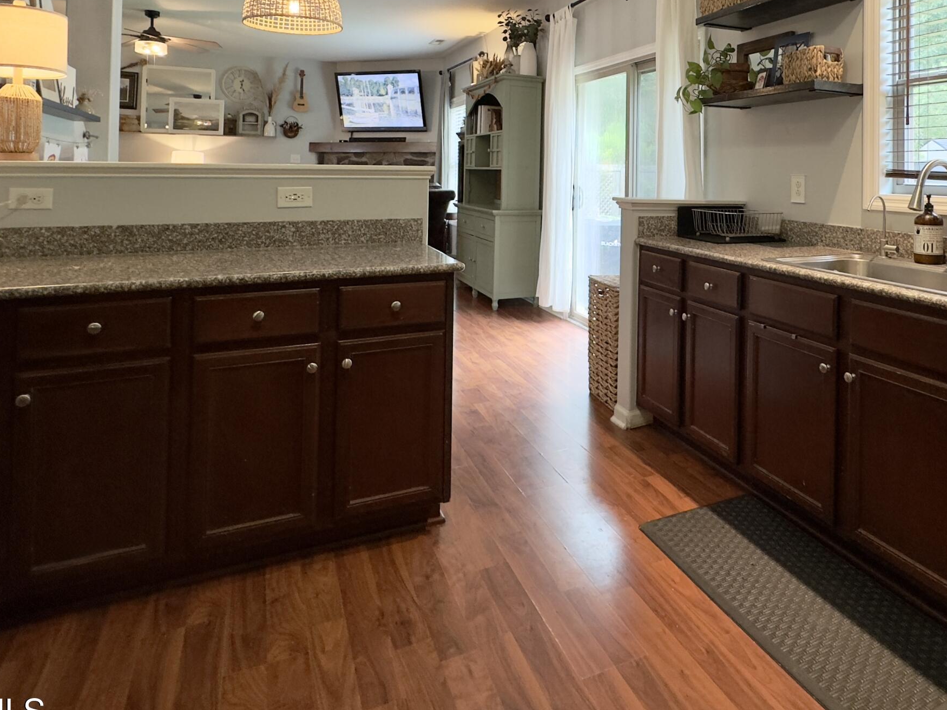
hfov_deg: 70.3
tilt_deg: +0.0
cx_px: 597
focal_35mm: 24
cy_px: 159
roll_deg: -1.2
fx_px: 657
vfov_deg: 53.6
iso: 200
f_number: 2.2
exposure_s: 1/60
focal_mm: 2.22
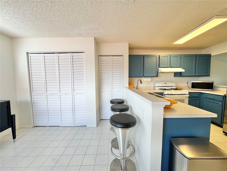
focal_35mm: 14
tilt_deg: -4.3
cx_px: 114
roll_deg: +0.7
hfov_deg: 102.1
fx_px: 92
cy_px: 86
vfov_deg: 85.7
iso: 100
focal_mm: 2.22
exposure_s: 1/120
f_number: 2.2
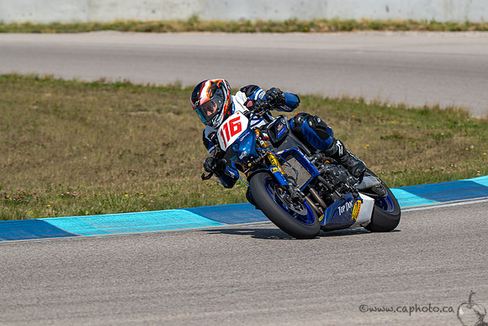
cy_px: 155
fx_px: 5555
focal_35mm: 410
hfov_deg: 5.0
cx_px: 270
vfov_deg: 3.4
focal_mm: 340
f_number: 9
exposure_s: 1/800
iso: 180
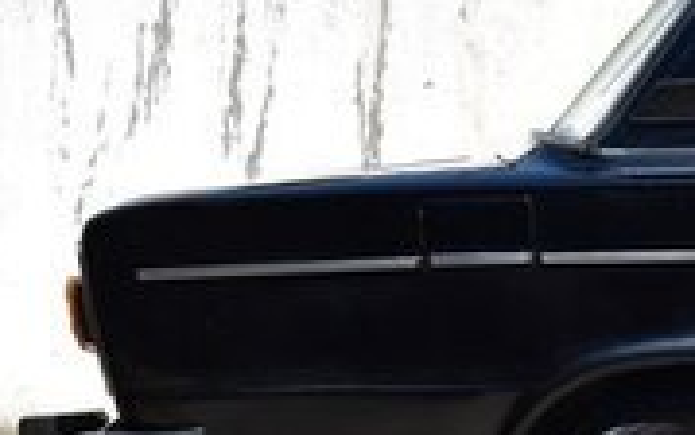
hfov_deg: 14.5
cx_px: 1176
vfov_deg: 10.1
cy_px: 194
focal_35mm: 130
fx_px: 2461
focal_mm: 23
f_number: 11
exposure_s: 1/400
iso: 400
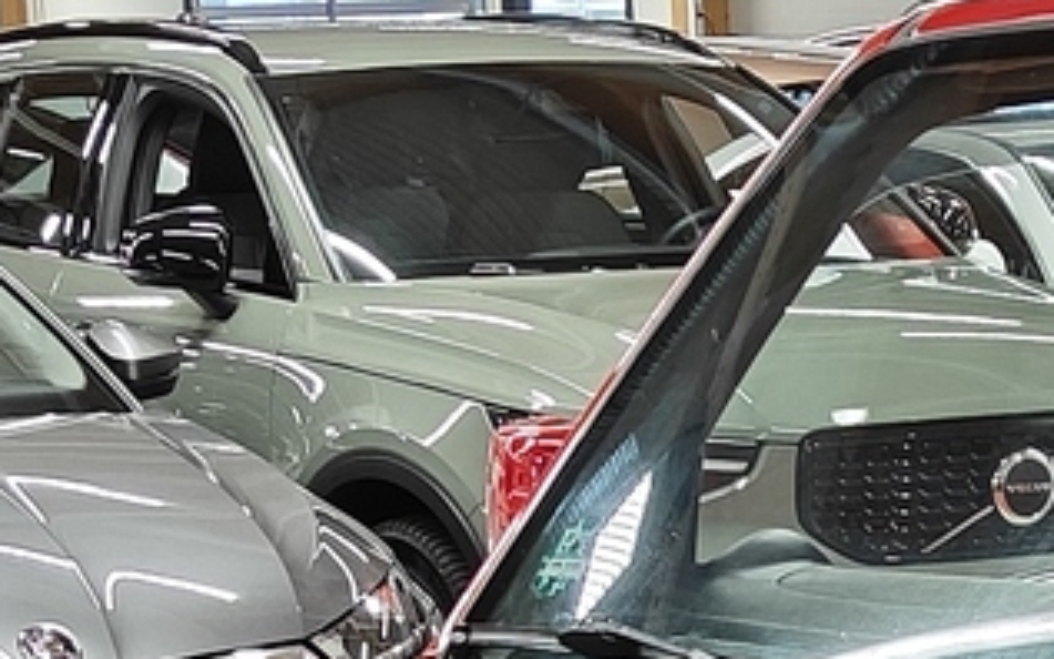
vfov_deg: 8.0
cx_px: 1210
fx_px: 4423
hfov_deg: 13.3
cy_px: 1408
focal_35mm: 154
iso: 64
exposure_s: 1/53
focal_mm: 5.59
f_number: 1.8
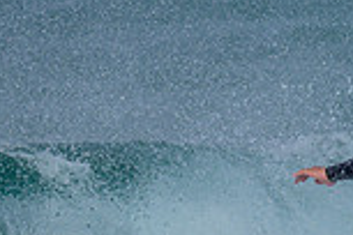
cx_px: 579
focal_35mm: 4174
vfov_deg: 0.3
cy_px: 304
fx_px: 40925
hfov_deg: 0.5
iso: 160
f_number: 6.3
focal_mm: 800
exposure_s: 1/2000
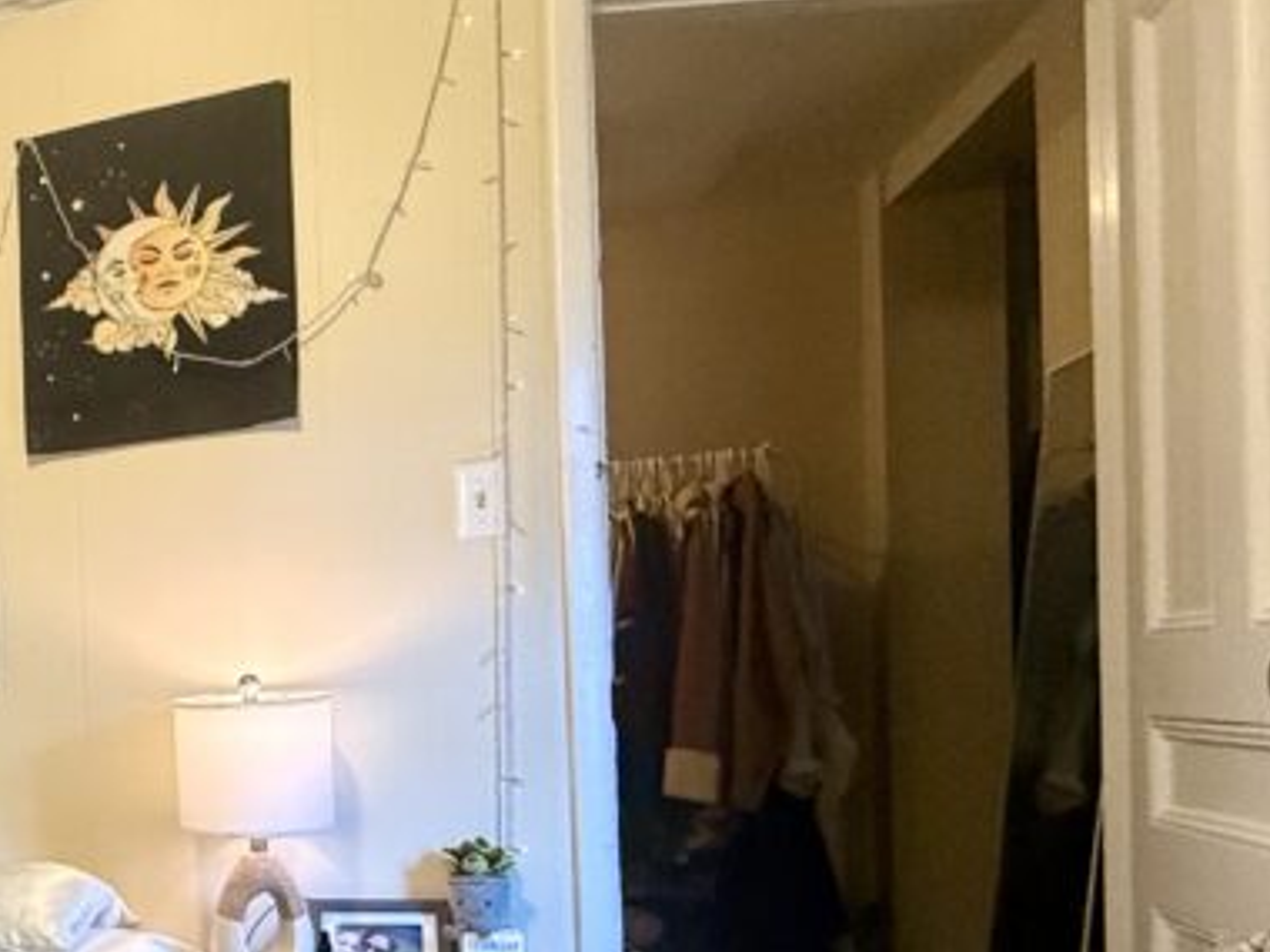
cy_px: 772
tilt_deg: -1.9
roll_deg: +2.4
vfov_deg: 37.2
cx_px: -149
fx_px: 1357
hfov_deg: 40.0
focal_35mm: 37
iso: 500
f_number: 2.2
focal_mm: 2.22
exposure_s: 1/60
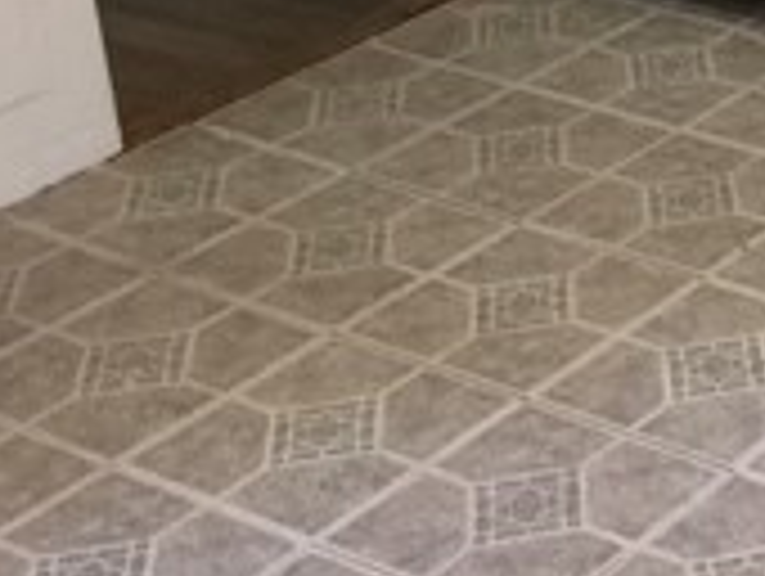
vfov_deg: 13.2
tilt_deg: -20.5
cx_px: 1346
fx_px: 2412
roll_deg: -0.8
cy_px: -162
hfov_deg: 15.6
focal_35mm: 109
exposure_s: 1/15
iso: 50
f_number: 2.2
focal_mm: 4.15
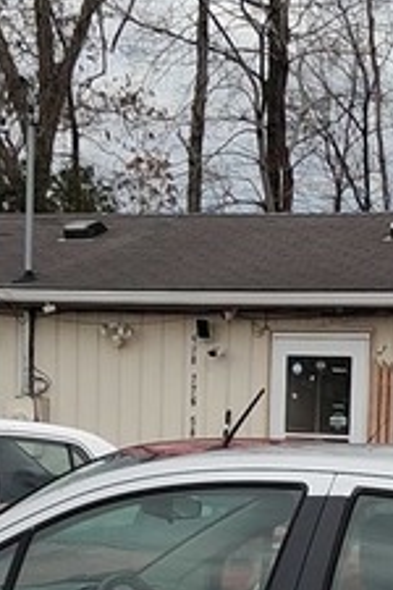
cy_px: 708
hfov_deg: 10.5
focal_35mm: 130
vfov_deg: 15.2
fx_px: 2129
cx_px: 346
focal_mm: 3.98
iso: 25
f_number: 1.8
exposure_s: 1/165
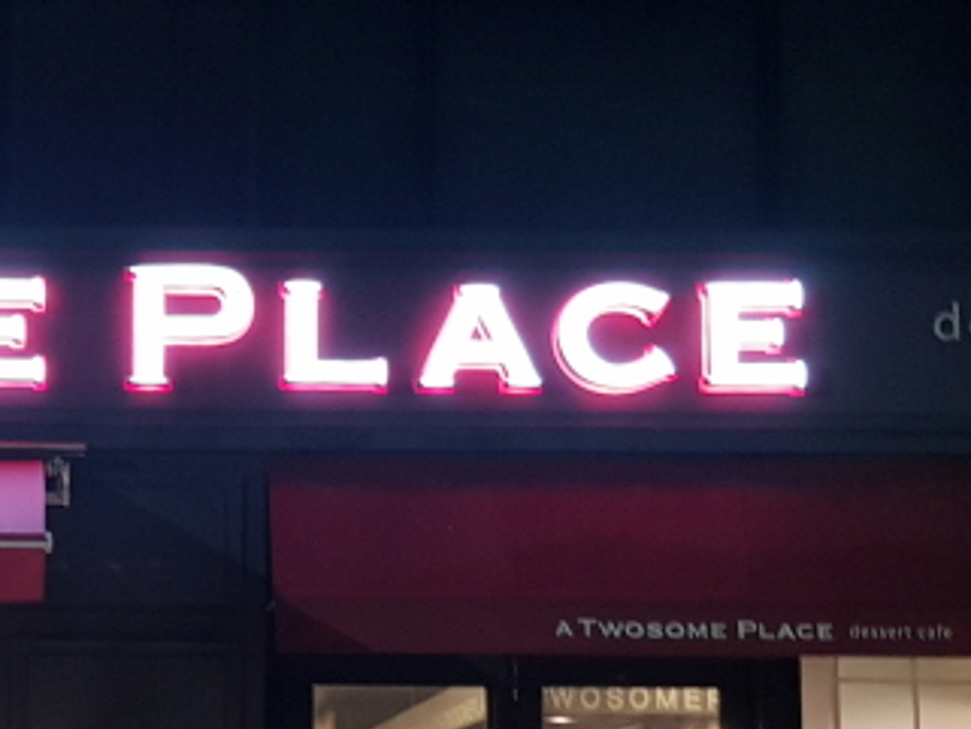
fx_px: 2273
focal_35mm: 81
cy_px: 675
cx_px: -18
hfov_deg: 23.1
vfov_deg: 17.9
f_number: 1.7
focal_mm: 4.2
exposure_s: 1/17
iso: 250
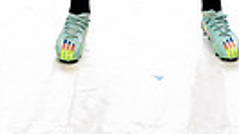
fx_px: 1152
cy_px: -270
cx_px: 165
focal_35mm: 182
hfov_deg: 11.8
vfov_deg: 6.1
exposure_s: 1/250
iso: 800
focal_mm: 51
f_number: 8
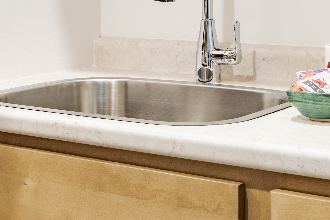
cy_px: -23
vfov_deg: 15.5
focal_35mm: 86
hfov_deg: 23.6
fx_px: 789
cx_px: 164
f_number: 8
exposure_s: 1/80
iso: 640
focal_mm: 35
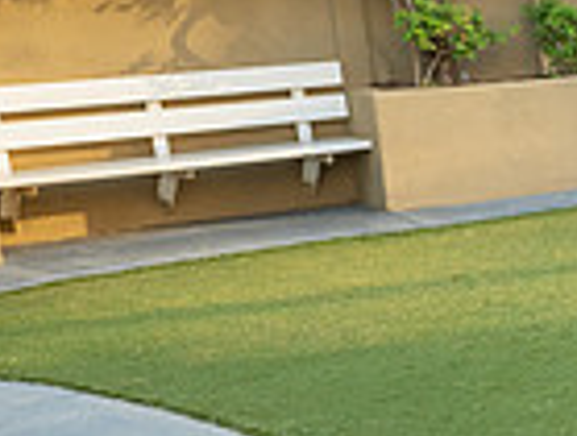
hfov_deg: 16.4
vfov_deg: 15.4
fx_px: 1604
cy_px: 293
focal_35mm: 96
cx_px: 1092
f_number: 7.1
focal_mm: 24
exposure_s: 1/200
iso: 500
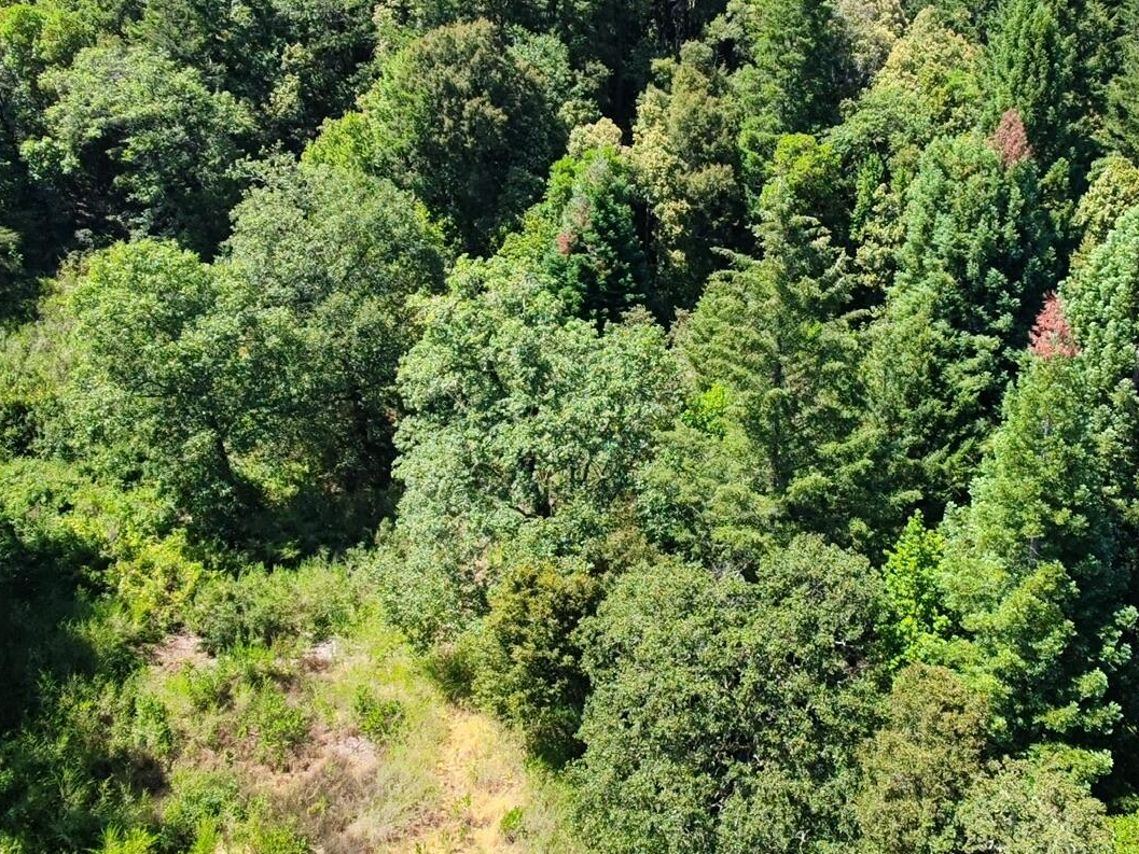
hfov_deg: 58.2
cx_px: 625
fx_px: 1020
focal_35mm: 31
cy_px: 388
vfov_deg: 45.4
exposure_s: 1/795
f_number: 2.55
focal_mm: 16
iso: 102
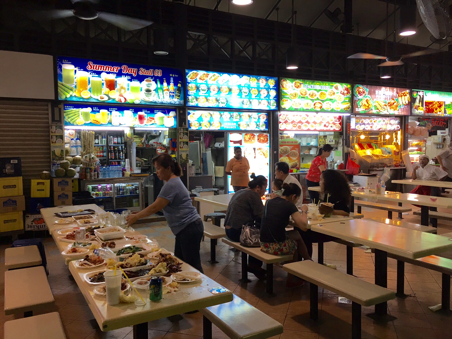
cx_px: 226
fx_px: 379
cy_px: 170
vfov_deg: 48.2
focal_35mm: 29
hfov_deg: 61.7
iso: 32
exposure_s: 1/17
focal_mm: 4.15
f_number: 2.2
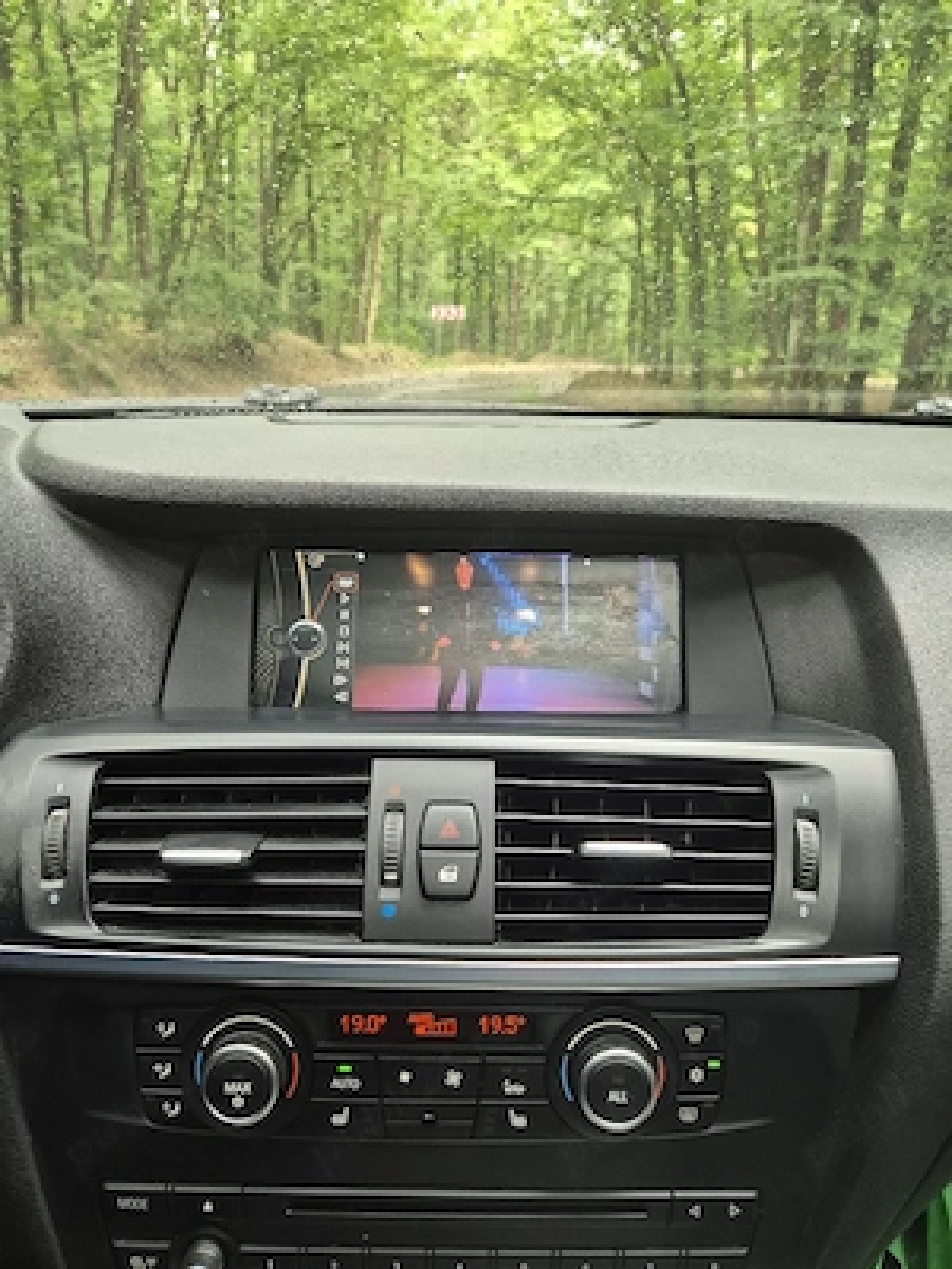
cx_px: 476
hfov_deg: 58.9
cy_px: 634
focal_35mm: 23
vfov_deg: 73.9
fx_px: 843
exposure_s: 1/60.2
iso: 160
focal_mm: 5.4
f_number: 1.8
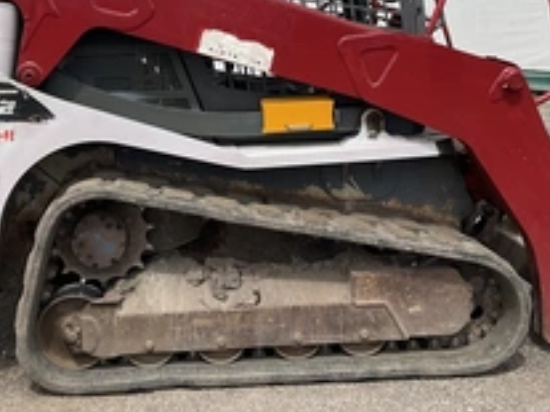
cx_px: 210
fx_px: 889
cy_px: 120
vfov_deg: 25.9
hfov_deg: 34.2
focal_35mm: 56
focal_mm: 3
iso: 25
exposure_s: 1/2538
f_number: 1.8
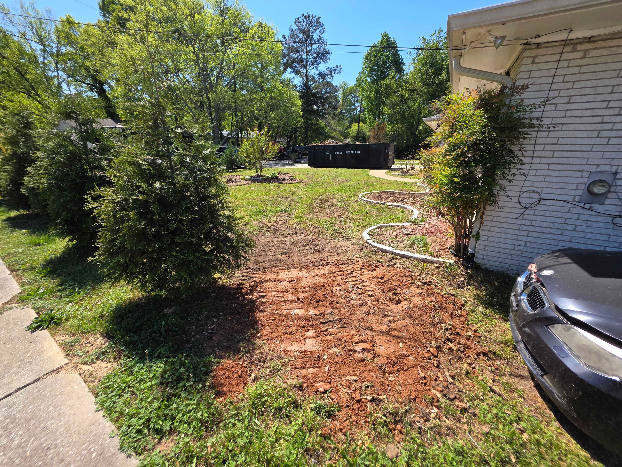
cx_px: 311
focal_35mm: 13
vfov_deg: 89.9
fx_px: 234
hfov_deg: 106.2
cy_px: 234
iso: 40
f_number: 1.9
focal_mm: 2.2
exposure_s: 1/1250
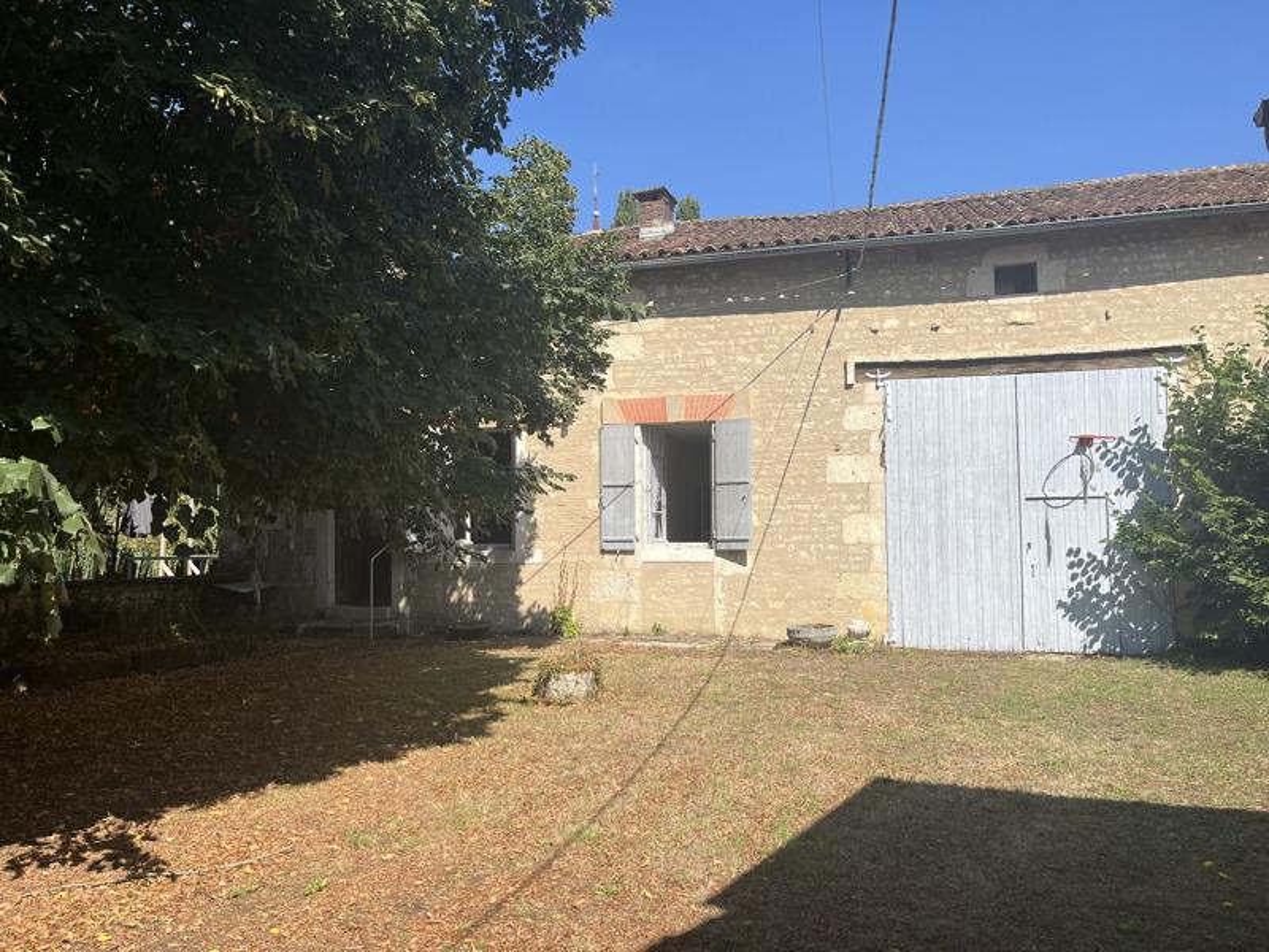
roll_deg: -0.1
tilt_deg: +3.3
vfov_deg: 53.1
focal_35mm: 26
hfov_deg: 67.3
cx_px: 634
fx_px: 953
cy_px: 476
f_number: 1.6
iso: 50
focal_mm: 5.1
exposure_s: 1/3623
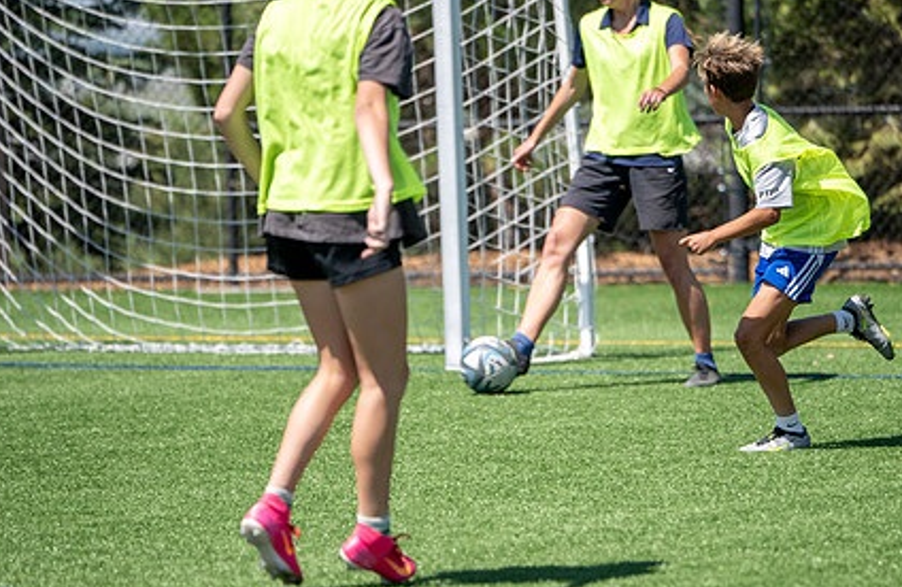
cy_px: 325
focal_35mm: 256
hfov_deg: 8.1
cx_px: 572
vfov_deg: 5.3
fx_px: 6368
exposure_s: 1/800
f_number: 2.8
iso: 40
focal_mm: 180
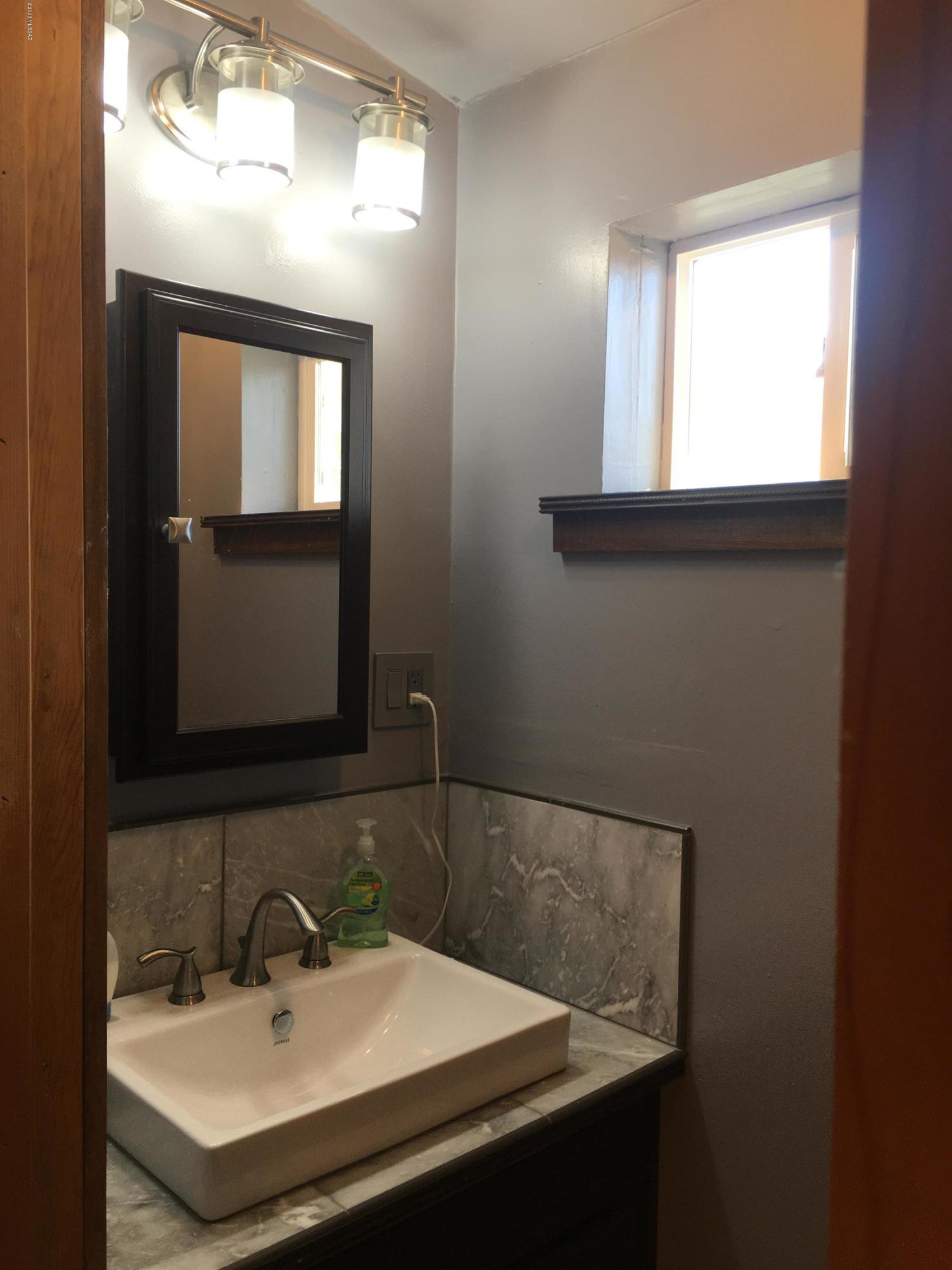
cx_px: 476
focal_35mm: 29
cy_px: 635
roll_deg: -1.3
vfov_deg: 61.7
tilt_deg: -1.0
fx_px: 1063
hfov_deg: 48.2
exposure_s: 1/60
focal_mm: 4.15
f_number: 2.2
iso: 32
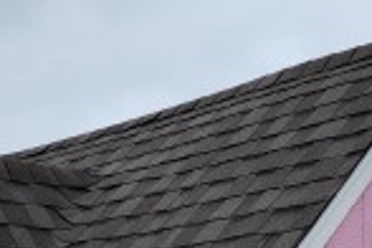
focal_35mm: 104
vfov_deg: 12.5
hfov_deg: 19.6
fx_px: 1075
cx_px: 195
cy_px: 380
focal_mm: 6.4
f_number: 1.8
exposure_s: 1/626
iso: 12
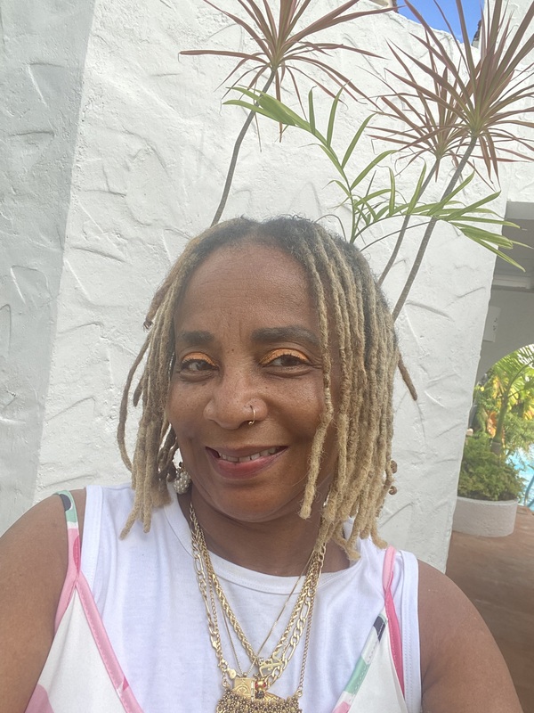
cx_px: 267
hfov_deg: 46.8
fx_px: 617
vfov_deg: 60.0
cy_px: 356
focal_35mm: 30
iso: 25
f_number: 2.2
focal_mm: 2.71
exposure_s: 1/122
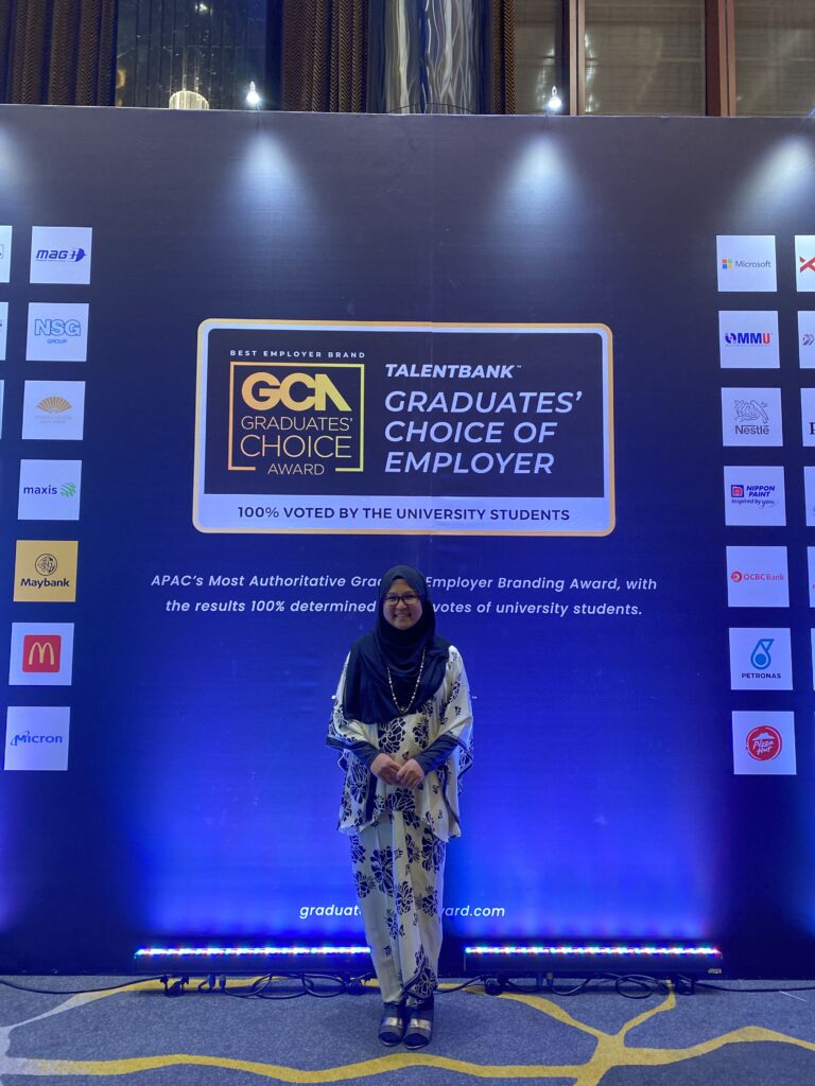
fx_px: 816
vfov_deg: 67.3
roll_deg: -0.6
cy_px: 543
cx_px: 408
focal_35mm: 26
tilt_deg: +4.3
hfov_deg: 53.1
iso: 320
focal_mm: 4.25
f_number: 1.8
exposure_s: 1/50
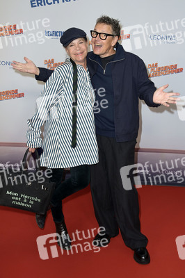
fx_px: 347
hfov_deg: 29.8
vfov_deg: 43.6
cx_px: 92
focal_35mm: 45
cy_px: 139
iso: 640
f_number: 5.6
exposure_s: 1/250
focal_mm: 45
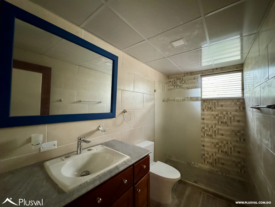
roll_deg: -0.3
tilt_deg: +1.1
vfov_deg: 85.7
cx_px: 138
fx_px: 111
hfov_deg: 102.1
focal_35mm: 14
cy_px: 104
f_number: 2.2
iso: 1250
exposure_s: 1/60
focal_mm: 2.22
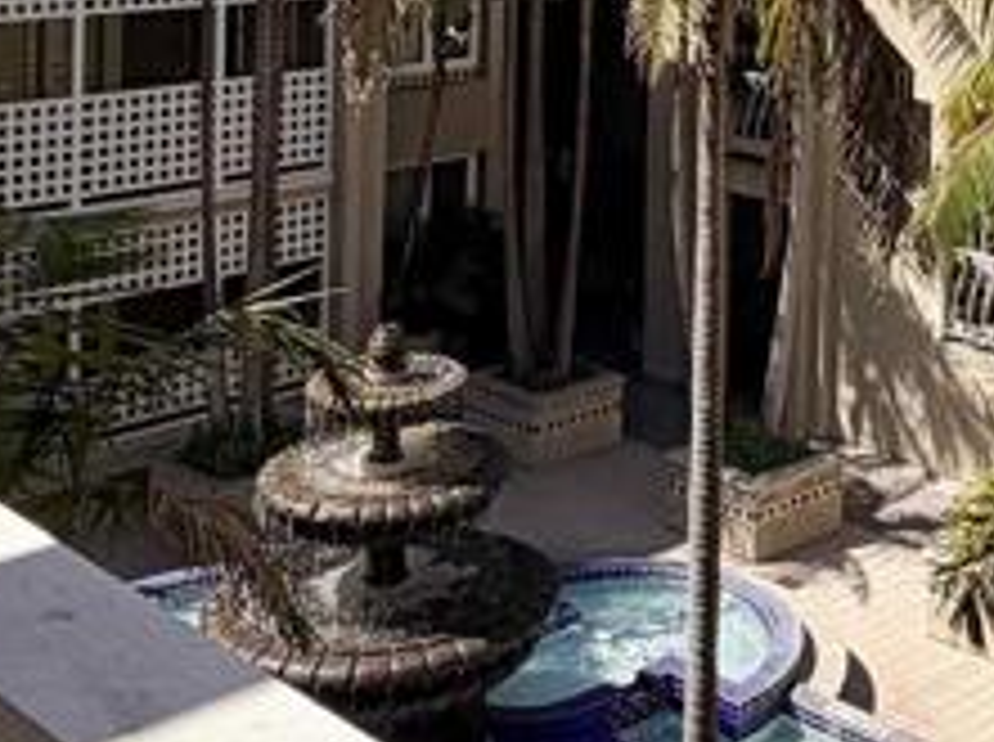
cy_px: -153
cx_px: 936
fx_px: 1863
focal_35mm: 65
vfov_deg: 21.0
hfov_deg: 28.5
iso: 20
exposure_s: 1/853
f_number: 2.2
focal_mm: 2.22
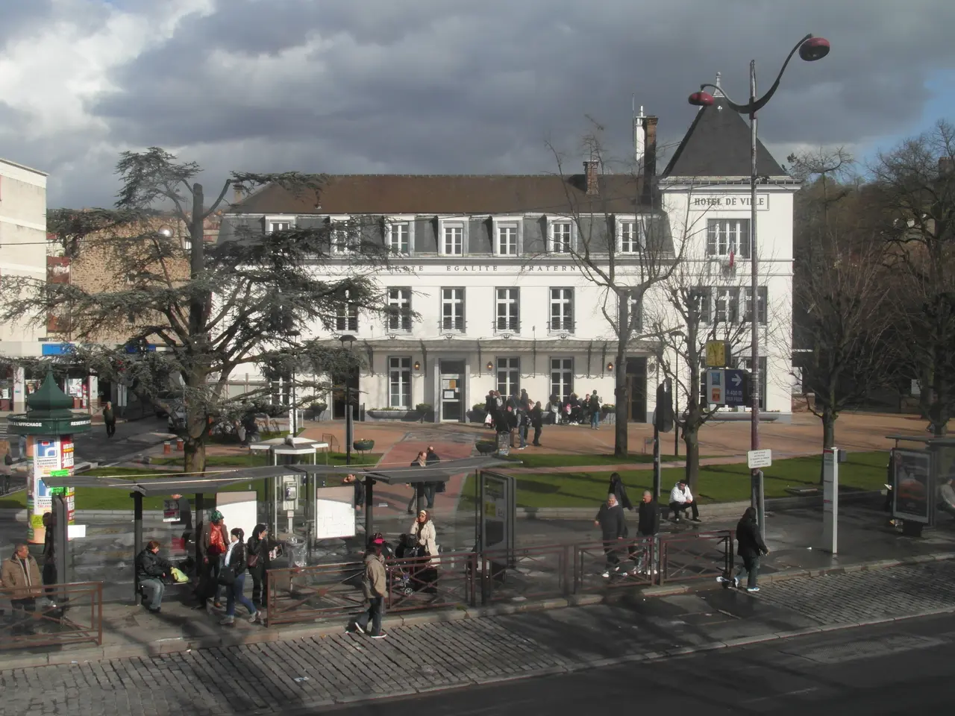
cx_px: 478
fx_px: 1131
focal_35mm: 41
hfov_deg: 45.8
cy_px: 358
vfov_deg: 35.1
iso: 80
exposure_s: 1/180
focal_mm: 6.8
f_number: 7.3
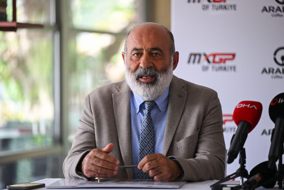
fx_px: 1538
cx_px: 142
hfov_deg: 10.5
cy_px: 95
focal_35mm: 195
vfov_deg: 7.0
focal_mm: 195
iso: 640
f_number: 2.8
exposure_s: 1/640
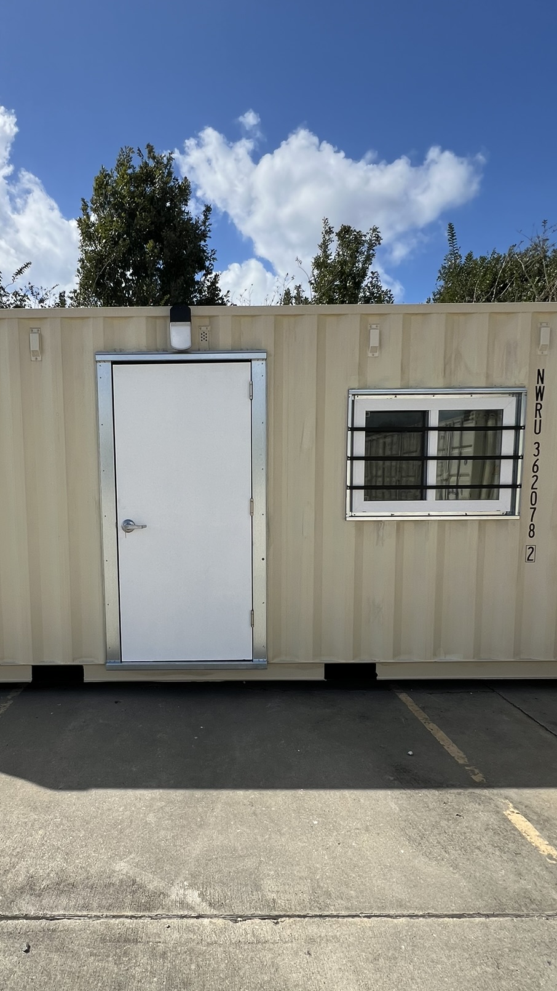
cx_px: 197
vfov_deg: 92.6
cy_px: 526
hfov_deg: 59.9
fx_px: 473
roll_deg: +0.9
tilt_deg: -5.5
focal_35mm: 18
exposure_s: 1/2320
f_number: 1.8
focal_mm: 1.57
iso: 32
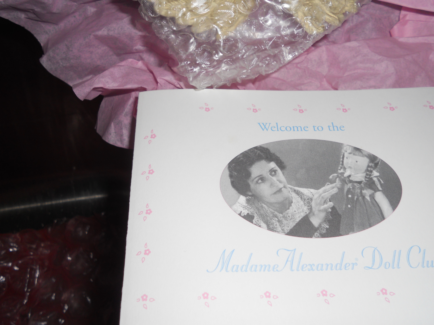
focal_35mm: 32
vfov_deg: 44.2
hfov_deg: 56.8
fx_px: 401
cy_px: 162
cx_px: 217
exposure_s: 1/25
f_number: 8.8
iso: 80
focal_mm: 5.8
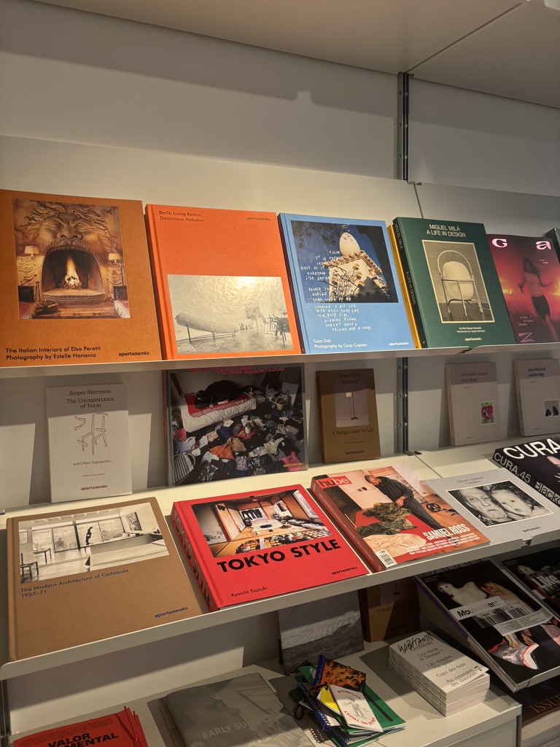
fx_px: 561
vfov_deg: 67.3
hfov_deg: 53.1
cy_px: 374
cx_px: 280
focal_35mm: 26
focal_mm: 5.96
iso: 80
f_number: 1.6
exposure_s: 1/100
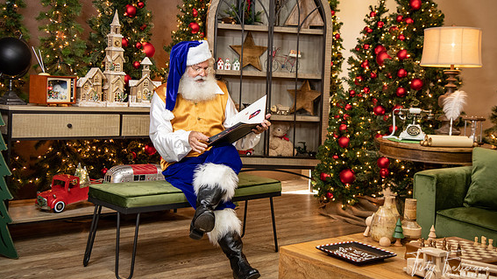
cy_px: 122
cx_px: 240
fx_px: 672
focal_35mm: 51
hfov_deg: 40.6
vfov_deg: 23.5
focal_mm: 46
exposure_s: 1/100
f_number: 4.5
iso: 1250
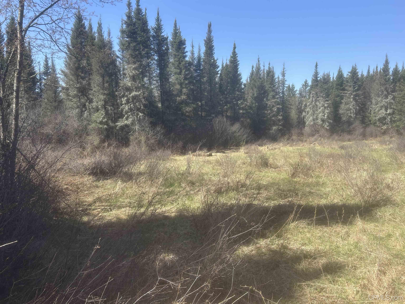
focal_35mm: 26
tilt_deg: -3.6
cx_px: 202
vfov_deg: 53.1
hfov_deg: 67.3
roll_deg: +1.5
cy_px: 152
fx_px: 304
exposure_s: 1/1511
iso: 50
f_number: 1.5
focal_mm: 5.7
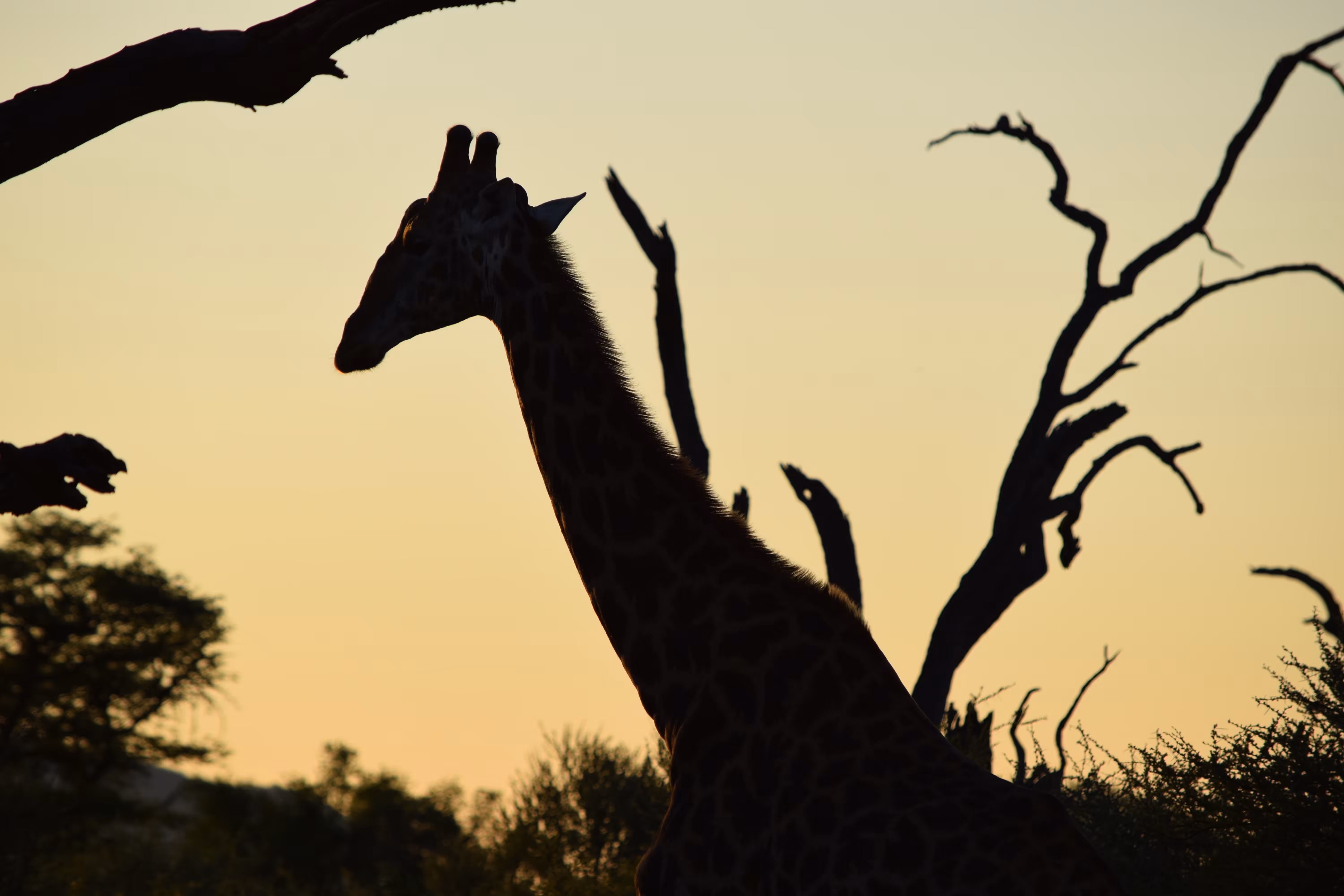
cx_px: 672
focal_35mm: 330
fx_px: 12319
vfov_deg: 4.2
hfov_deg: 6.2
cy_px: 448
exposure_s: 1/800
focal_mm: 220
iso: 200
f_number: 7.1
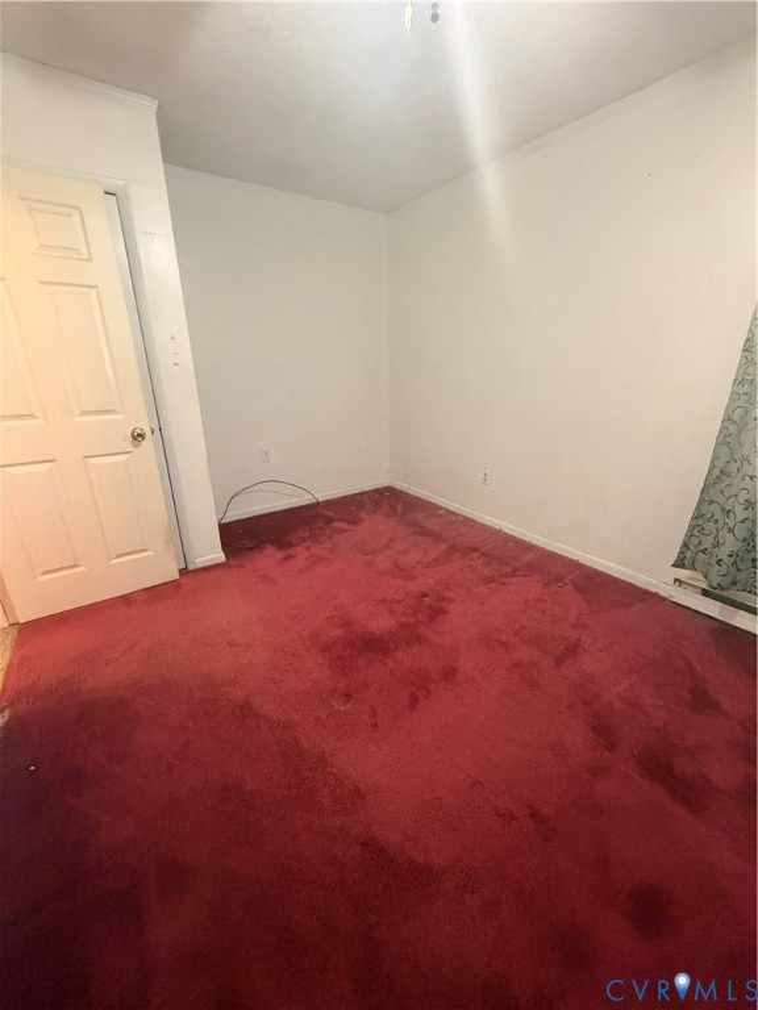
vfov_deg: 102.1
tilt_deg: -19.2
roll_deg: +0.4
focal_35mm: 14
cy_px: 505
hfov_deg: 85.7
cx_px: 379
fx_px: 409
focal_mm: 2.22
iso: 800
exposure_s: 1/60
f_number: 2.2
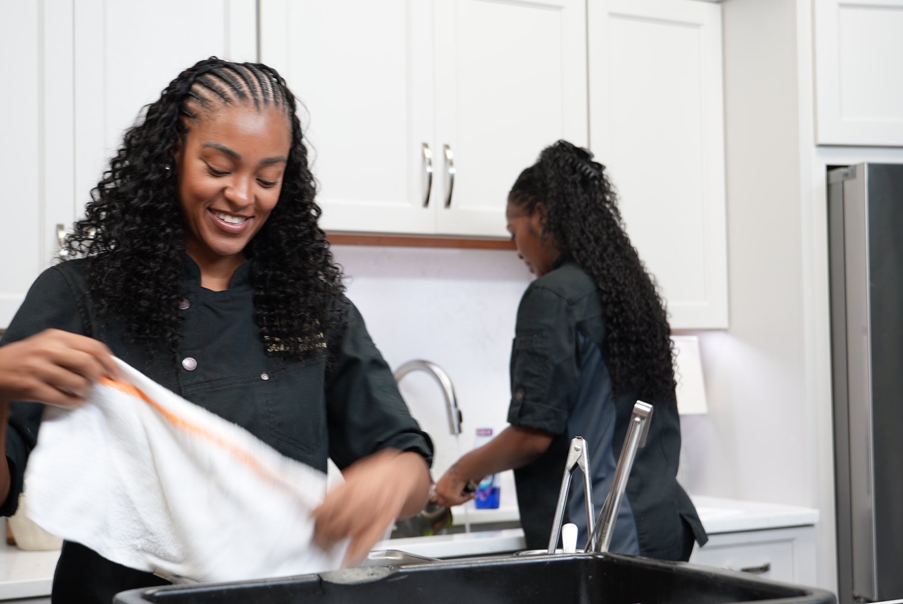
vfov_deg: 23.8
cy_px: 302
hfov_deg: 35.0
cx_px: 452
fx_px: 1431
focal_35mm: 57
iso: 160
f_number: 2.8
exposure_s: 1/25
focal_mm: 38
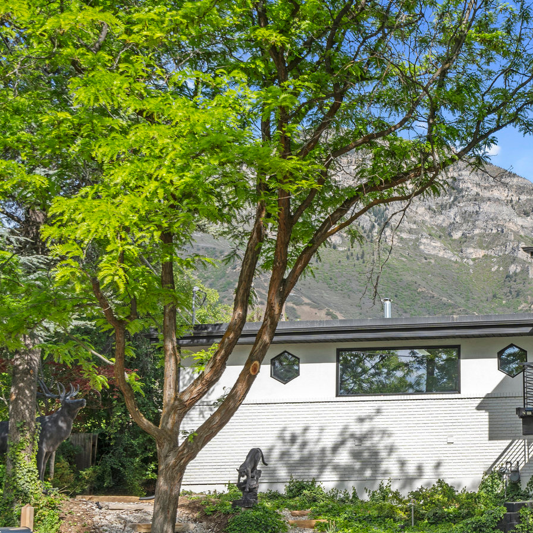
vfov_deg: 25.2
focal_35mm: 68
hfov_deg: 23.9
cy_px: 354
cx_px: 571
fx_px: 1185
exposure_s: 1/320
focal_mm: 35
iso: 320
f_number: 9
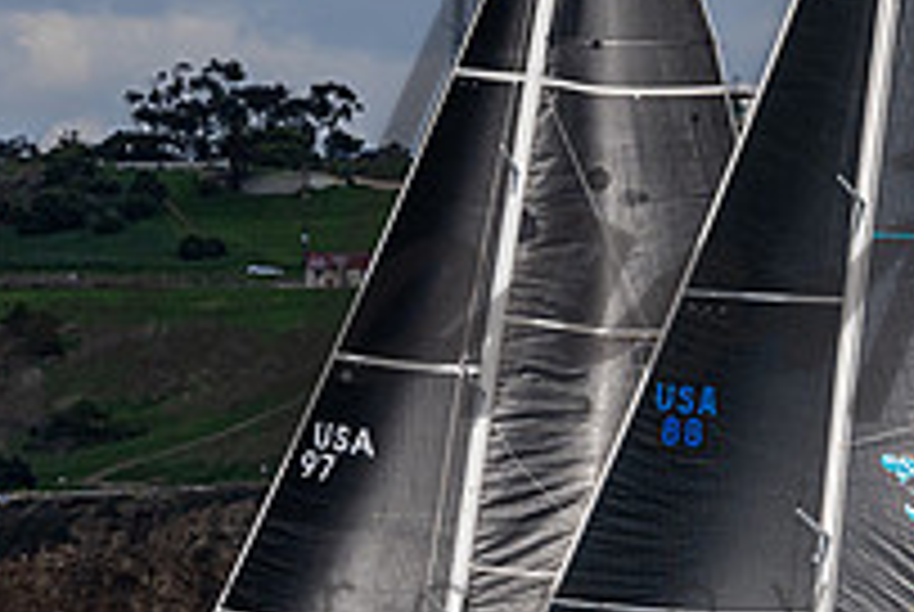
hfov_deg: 2.7
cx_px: 766
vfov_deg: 1.8
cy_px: -21
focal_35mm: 765
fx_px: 19450
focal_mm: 200
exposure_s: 1/5000
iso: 400
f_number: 5.6
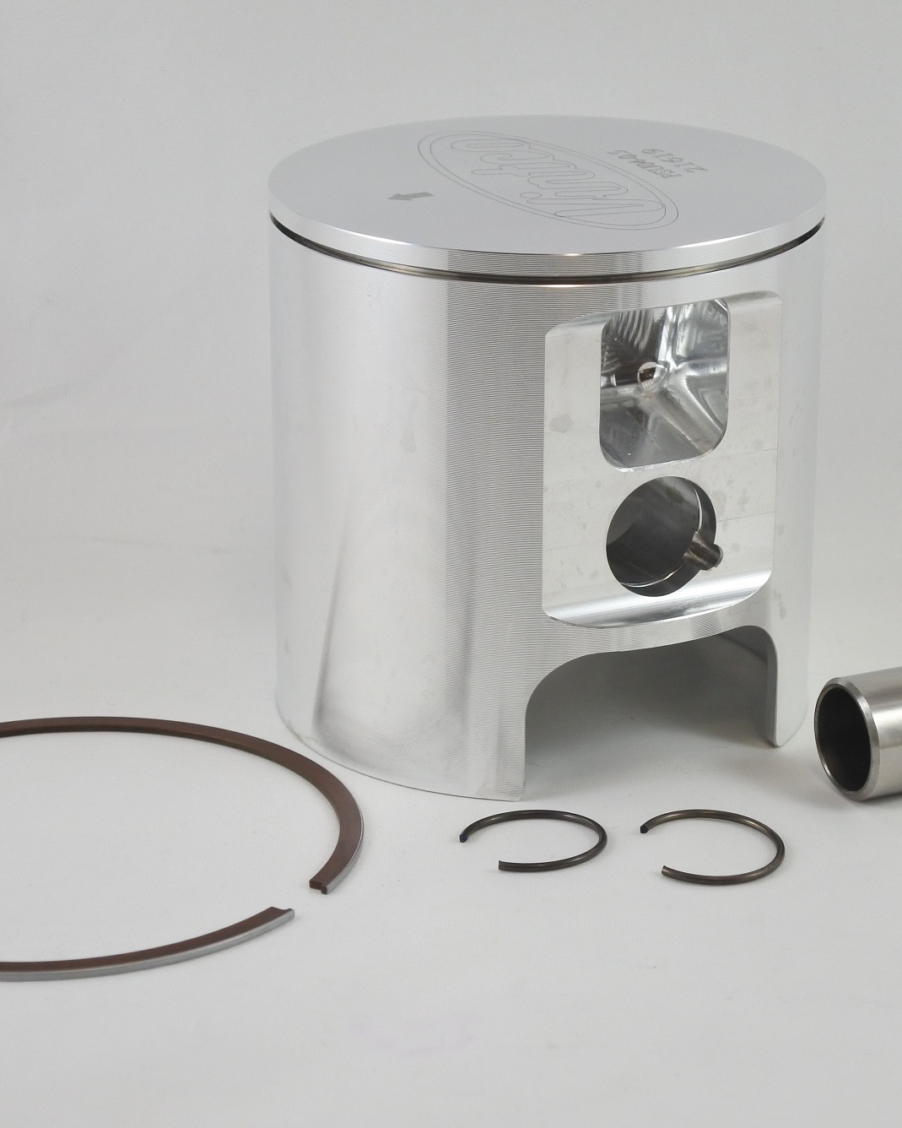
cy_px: 564
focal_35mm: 81
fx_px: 2703
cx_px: 529
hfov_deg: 18.9
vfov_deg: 23.6
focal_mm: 21.4
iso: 400
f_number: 4.8
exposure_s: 1/160
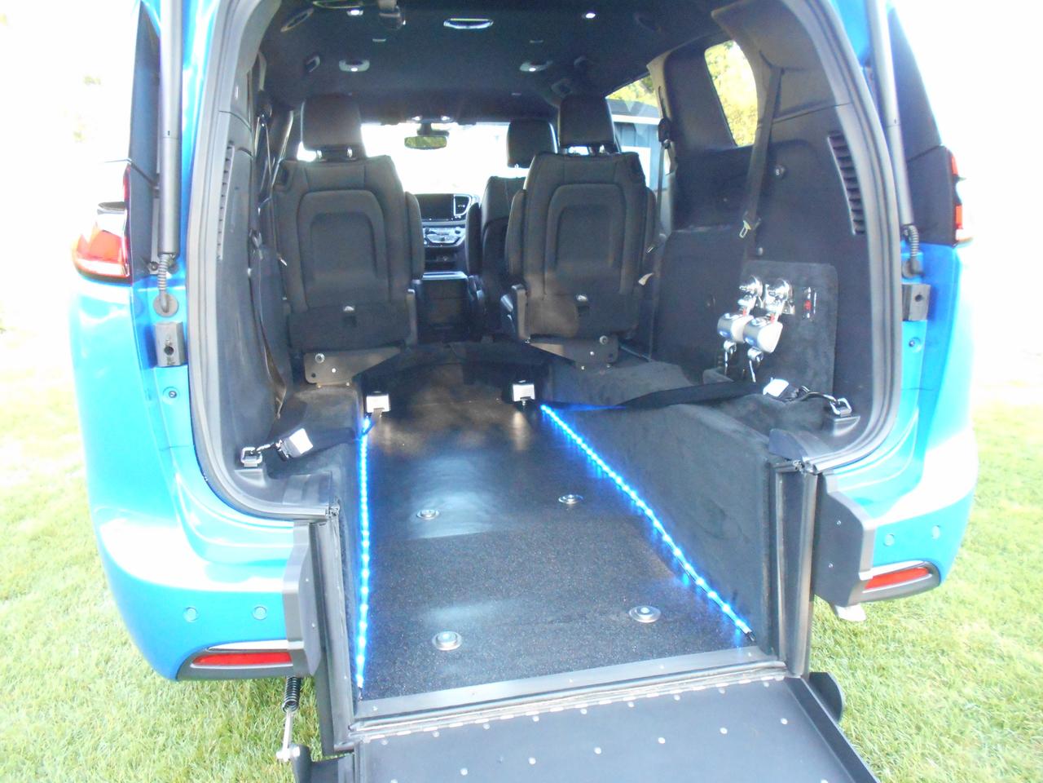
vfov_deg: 53.1
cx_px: 522
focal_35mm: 26
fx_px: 783
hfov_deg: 67.3
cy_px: 392
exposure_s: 1/80
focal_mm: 4.6
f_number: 3.2
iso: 800
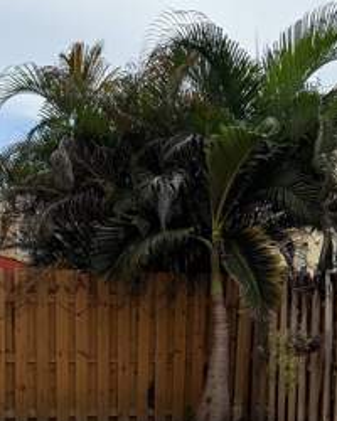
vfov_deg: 29.0
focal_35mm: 60
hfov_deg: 25.3
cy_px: 443
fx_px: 748
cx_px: 131
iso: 80
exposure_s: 1/2710
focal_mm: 6.76
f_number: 1.78
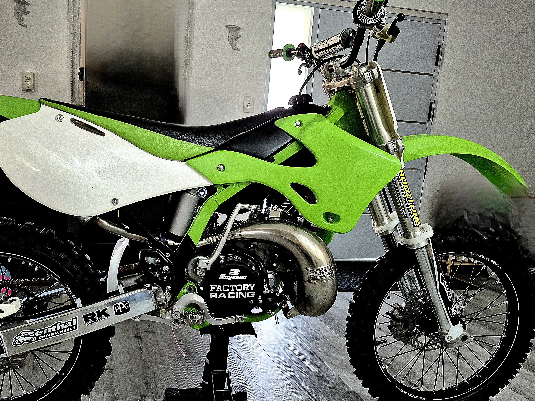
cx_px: 198
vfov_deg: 48.1
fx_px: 448
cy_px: 223
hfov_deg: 60.8
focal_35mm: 29
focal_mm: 5.4
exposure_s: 1/100
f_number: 1.8
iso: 640
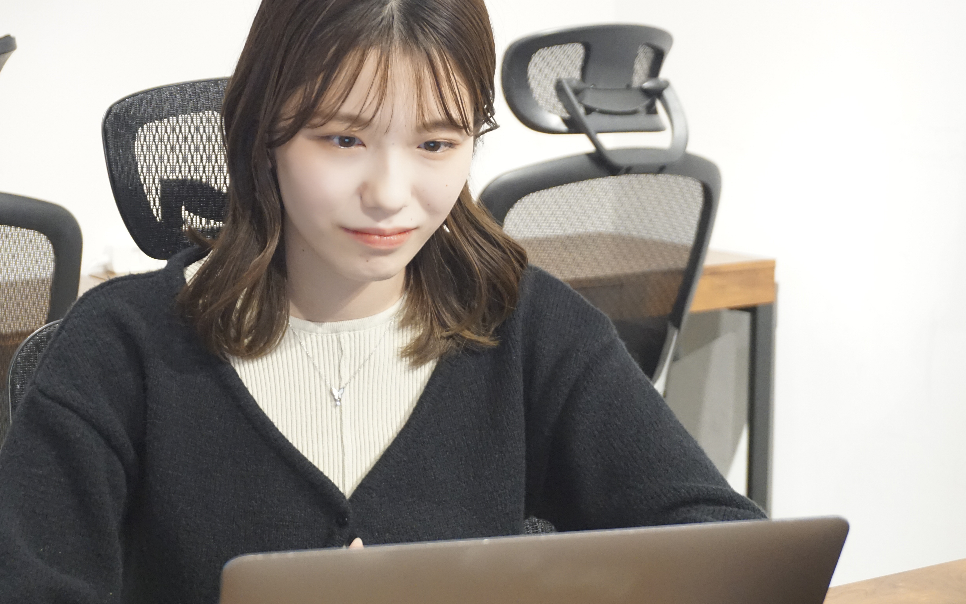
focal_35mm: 69
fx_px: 1806
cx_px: 405
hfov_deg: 29.9
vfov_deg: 19.0
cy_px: 275
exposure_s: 1/25
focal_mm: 37
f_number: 5.6
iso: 3200
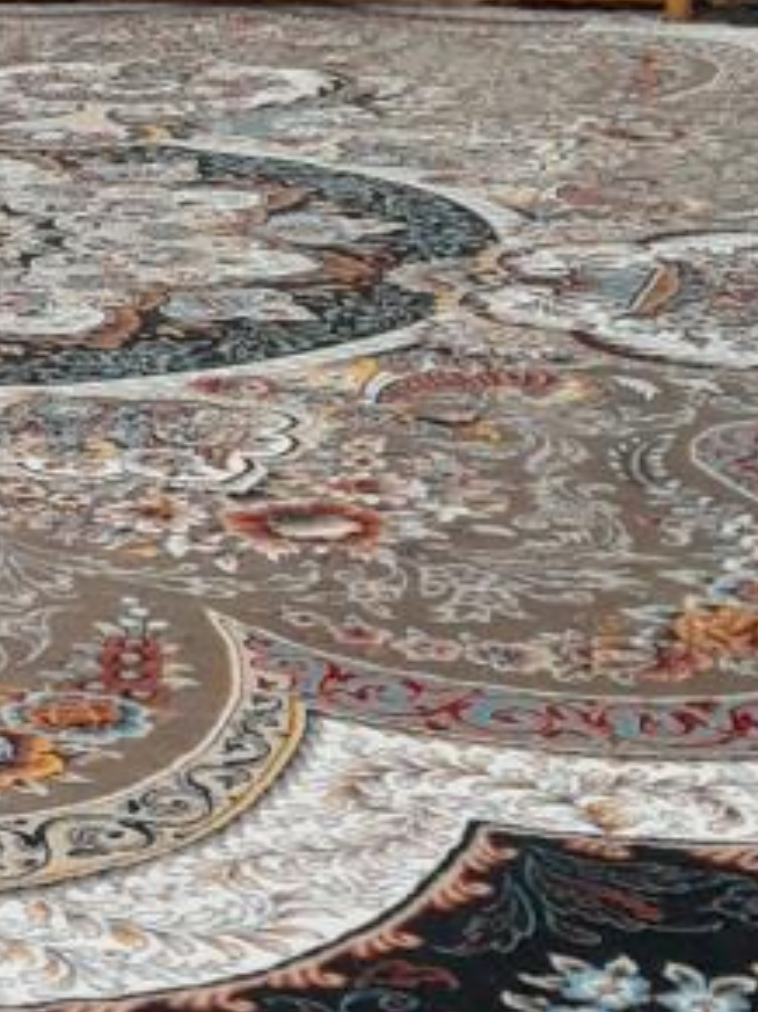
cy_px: 209
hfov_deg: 13.1
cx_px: -560
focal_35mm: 103
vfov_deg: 18.9
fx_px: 3009
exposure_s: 1/50
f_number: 2
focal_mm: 4.6
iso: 200
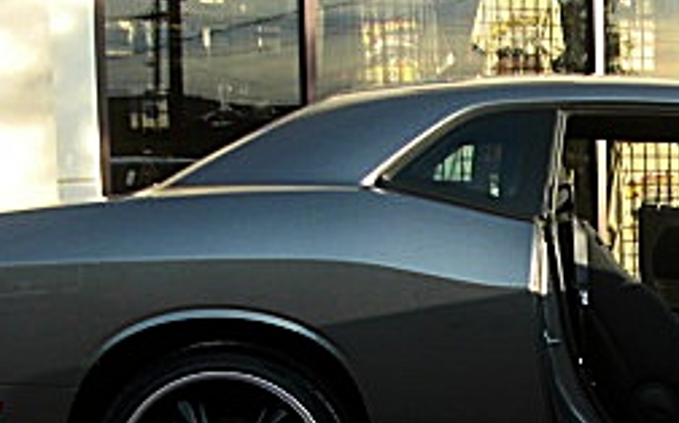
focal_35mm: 97
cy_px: 466
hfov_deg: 20.7
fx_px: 1793
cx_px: 682
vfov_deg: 13.2
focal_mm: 6.3
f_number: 2.8
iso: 50
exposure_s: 1/200
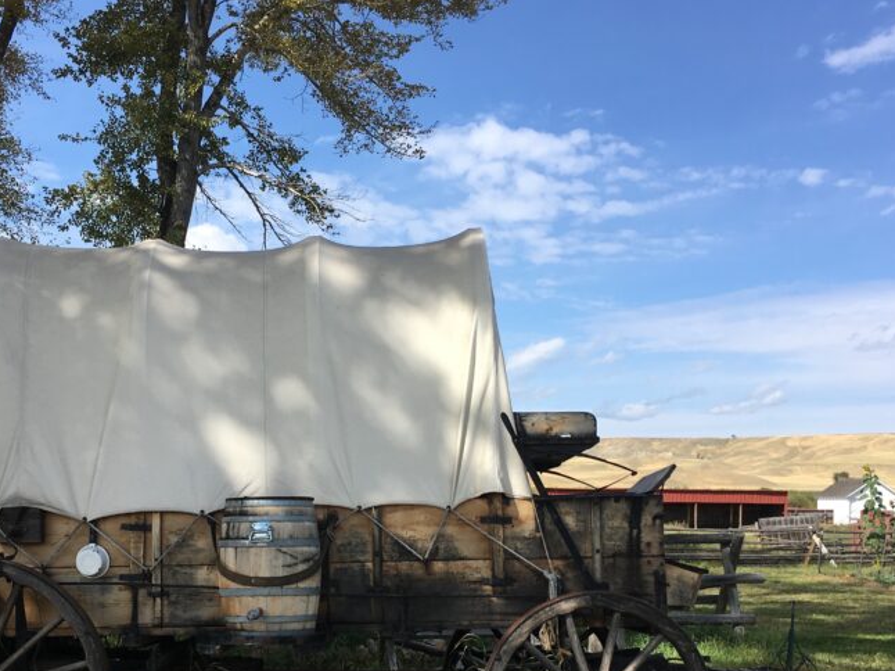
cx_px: 370
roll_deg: -1.1
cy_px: 487
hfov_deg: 41.1
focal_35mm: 46
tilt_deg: +0.0
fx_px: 1189
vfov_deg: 31.1
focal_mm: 4.15
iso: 25
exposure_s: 1/1374
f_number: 2.2
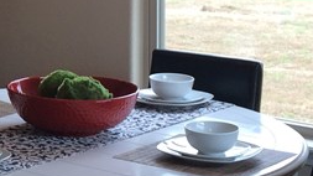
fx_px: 1062
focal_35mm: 128
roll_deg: +1.9
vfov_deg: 9.4
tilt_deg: -6.4
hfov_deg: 15.9
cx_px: -101
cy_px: -6
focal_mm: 4.15
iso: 40
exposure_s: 1/60
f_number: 2.2
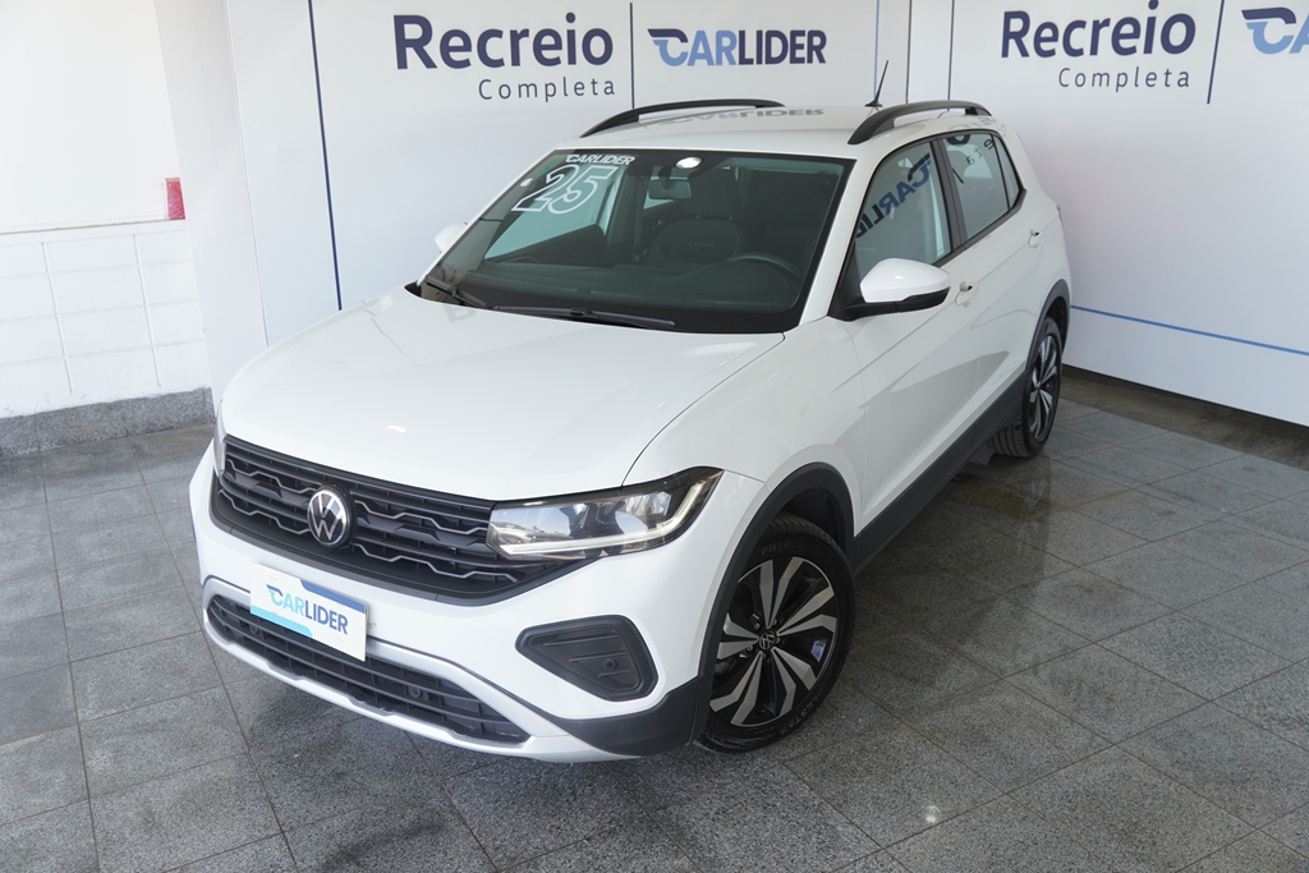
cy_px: 436
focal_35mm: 30
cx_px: 654
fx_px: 1091
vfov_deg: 43.6
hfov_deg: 61.9
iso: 200
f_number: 4.5
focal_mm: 20
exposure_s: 1/80
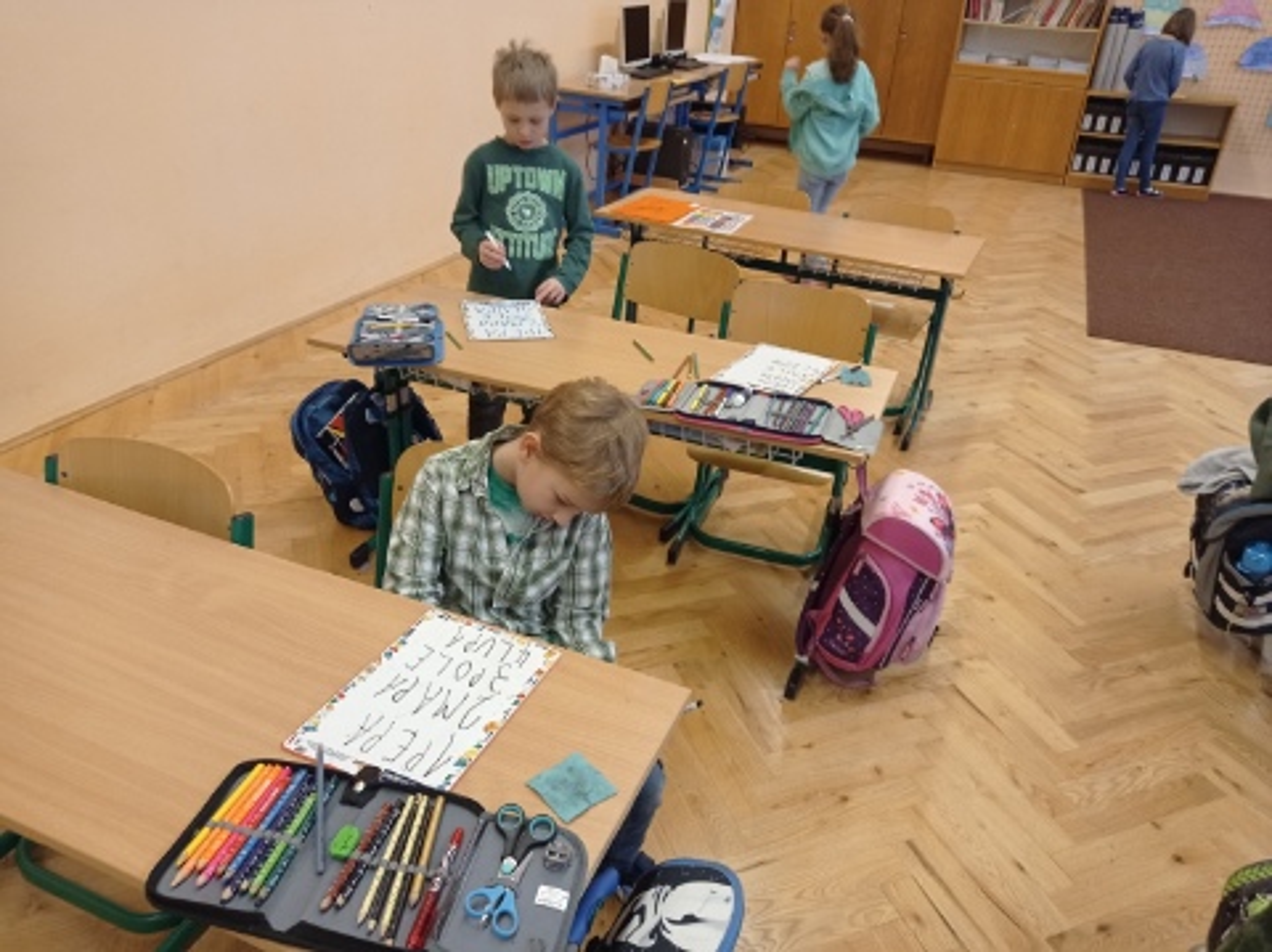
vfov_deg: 49.7
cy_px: 476
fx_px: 1028
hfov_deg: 63.5
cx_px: 636
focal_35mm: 28
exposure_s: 1/50
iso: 140
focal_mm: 4.74
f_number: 1.79
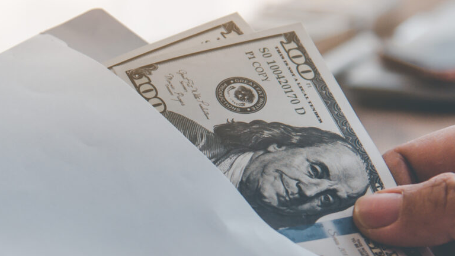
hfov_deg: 11.2
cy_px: 223
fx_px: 2316
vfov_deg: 6.3
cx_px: 64
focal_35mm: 192
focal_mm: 55
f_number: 4
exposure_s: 1/320
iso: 200
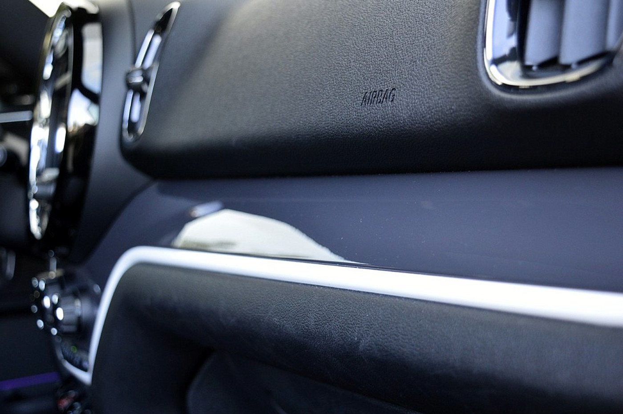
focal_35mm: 46
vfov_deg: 28.9
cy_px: 207
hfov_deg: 42.4
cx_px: 312
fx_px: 804
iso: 800
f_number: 4.2
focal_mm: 31
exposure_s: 1/60
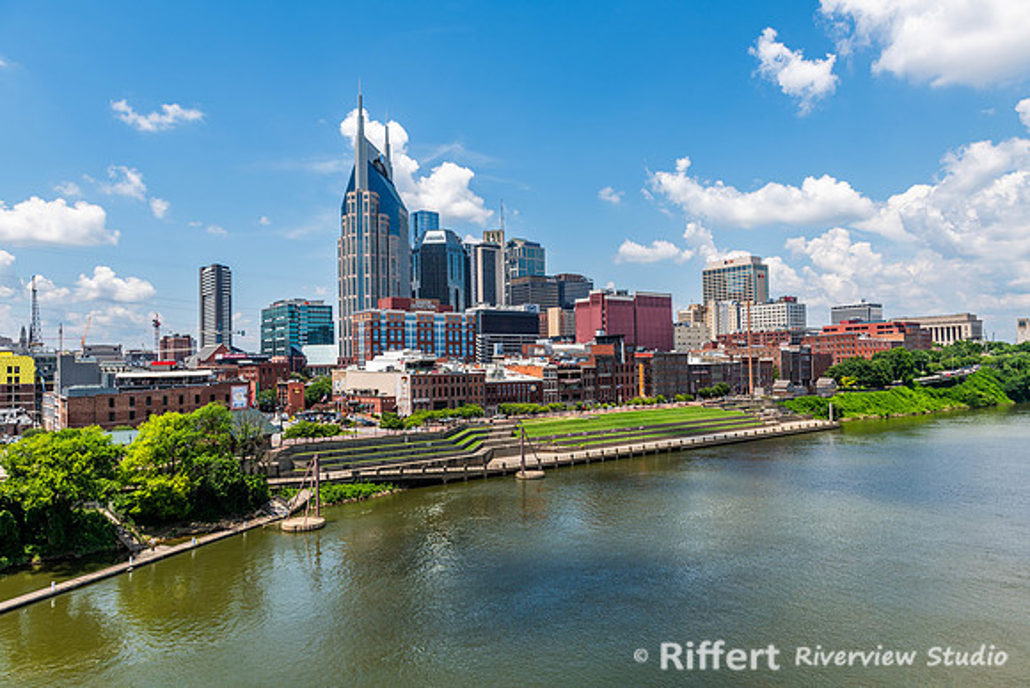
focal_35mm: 24
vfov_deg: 53.2
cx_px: 515
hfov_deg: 73.7
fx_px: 687
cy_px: 344
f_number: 8
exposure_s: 1/160
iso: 64
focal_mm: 24
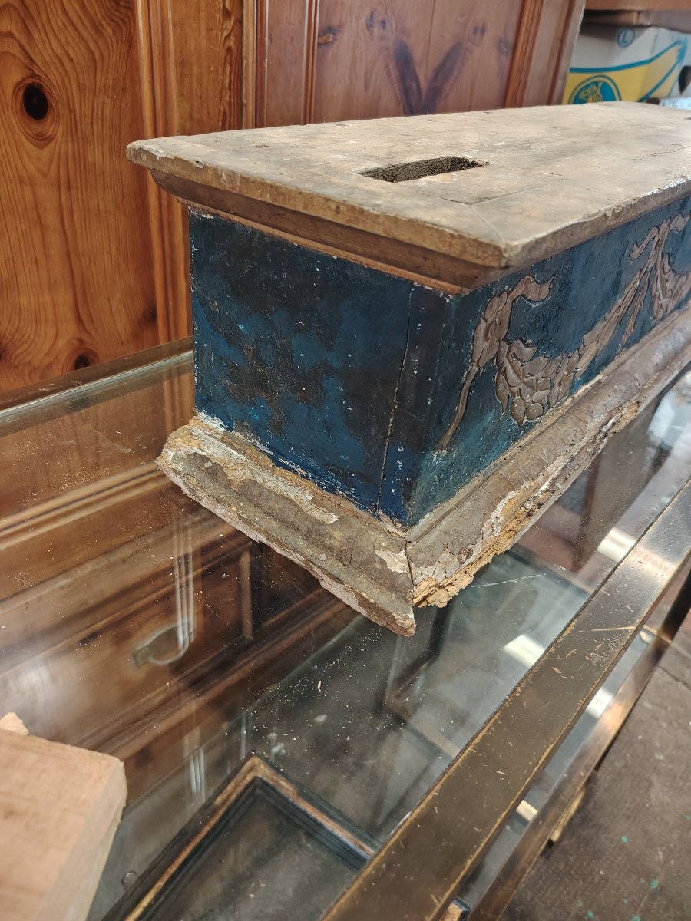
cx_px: 346
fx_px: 639
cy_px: 460
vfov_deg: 71.6
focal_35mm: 24
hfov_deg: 56.8
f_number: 1.75
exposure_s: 1/25
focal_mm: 5.25
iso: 1263
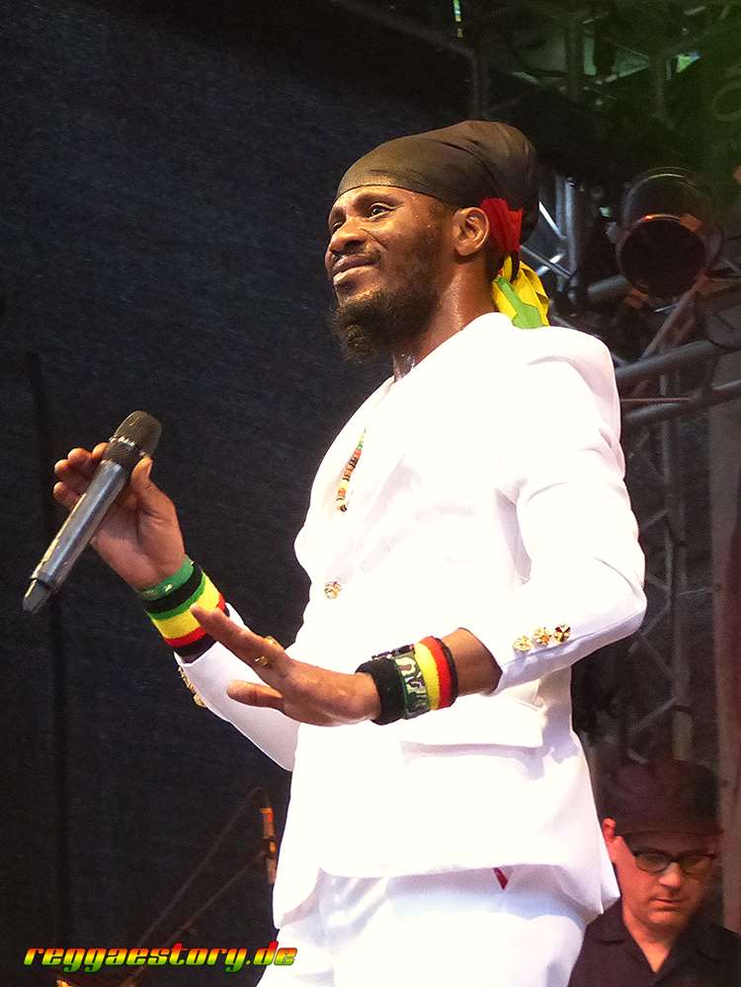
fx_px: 2597
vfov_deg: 21.5
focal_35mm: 91
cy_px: 494
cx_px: 370
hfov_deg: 16.2
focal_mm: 16.4
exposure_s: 1/125
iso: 1000
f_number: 2.8
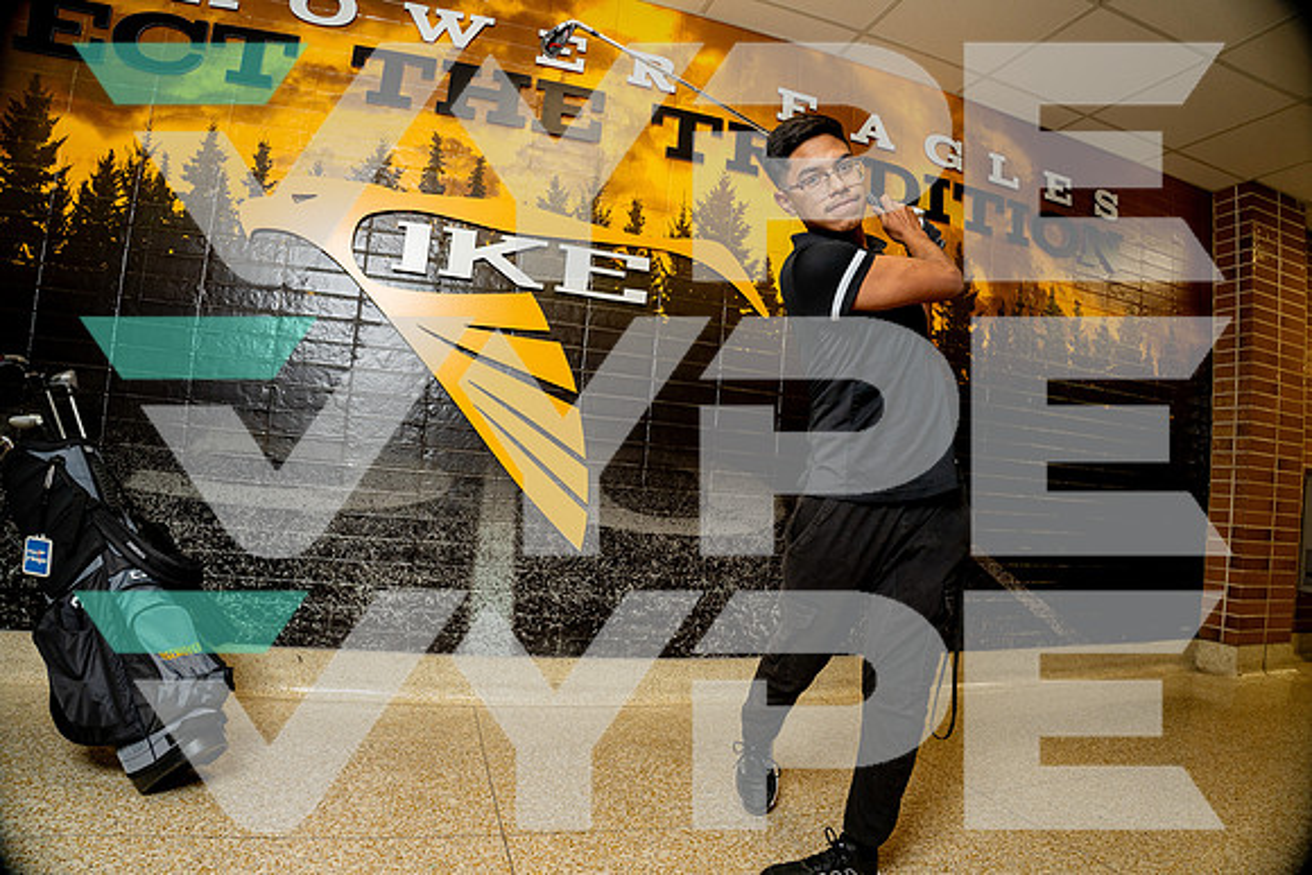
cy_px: 438
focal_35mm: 20
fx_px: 729
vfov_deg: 62.0
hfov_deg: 84.0
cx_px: 656
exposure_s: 1/200
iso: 640
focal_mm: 20
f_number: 5.6
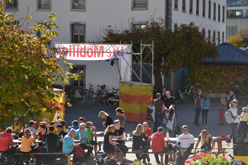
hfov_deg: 22.5
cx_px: 129
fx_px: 624
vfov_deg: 15.1
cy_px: 87
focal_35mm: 91
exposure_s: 1/200
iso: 100
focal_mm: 55
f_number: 5.6
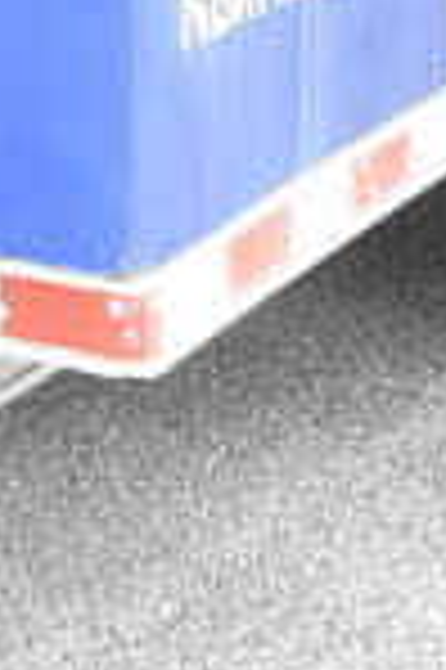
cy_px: -1133
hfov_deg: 5.8
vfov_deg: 8.3
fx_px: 4116
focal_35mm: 221
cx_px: -865
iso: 1600
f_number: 6.3
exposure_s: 1/160
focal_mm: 24
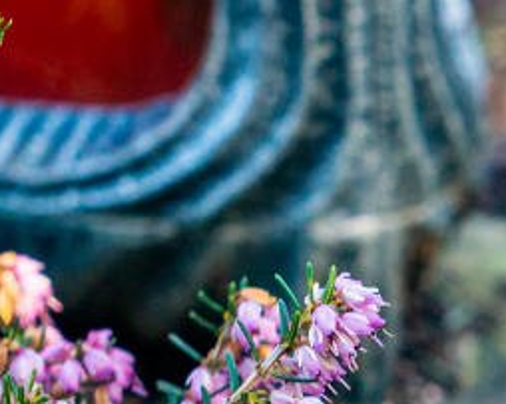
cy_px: -165
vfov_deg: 1.4
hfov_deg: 1.8
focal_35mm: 1098
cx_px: -972
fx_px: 16437
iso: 800
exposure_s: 1/160
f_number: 6.3
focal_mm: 155
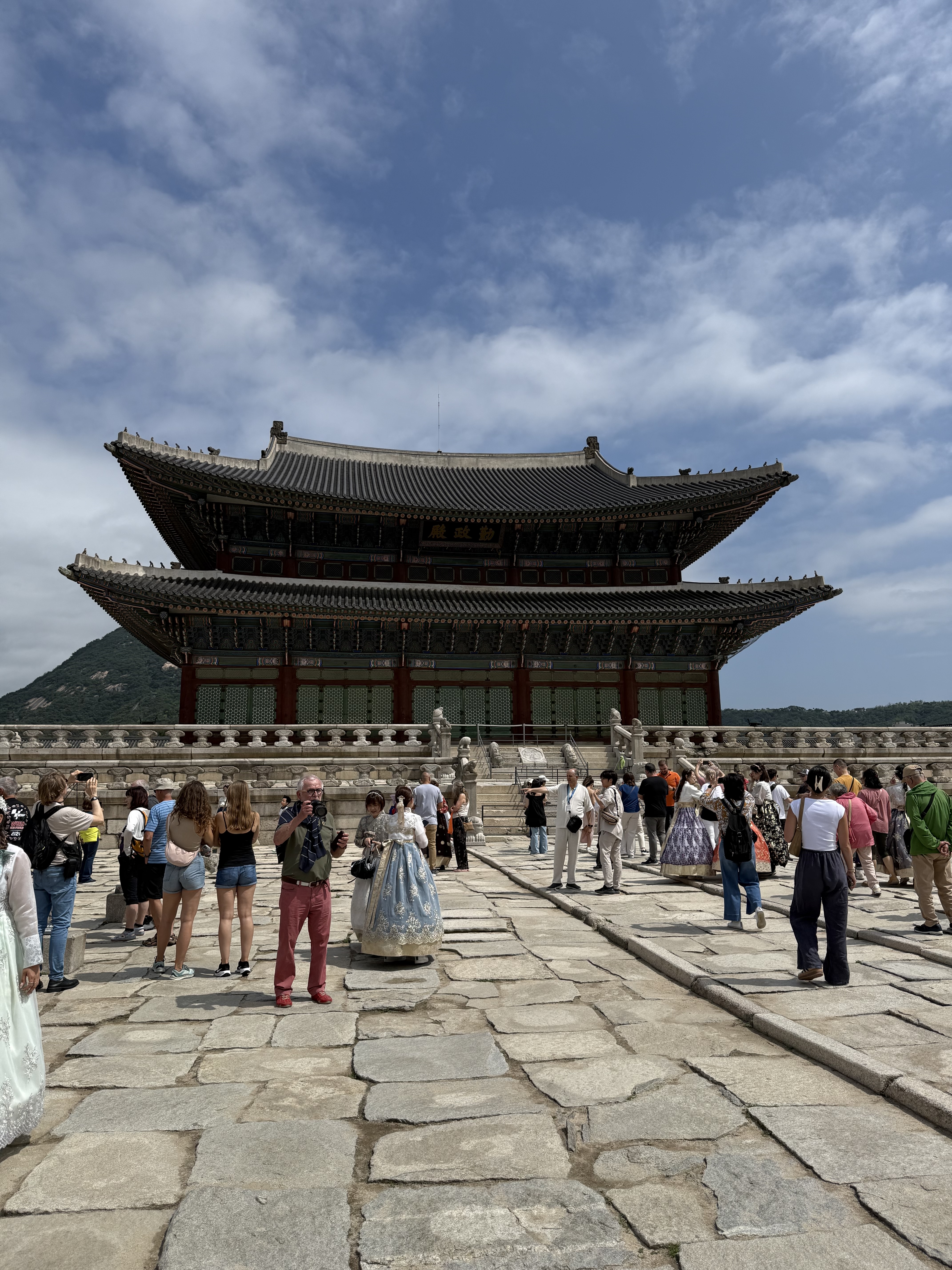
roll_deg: +0.8
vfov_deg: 71.6
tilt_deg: +11.3
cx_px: 476
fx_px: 880
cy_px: 635
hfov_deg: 56.8
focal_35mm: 24
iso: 80
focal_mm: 6.76
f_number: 1.78
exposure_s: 1/9091
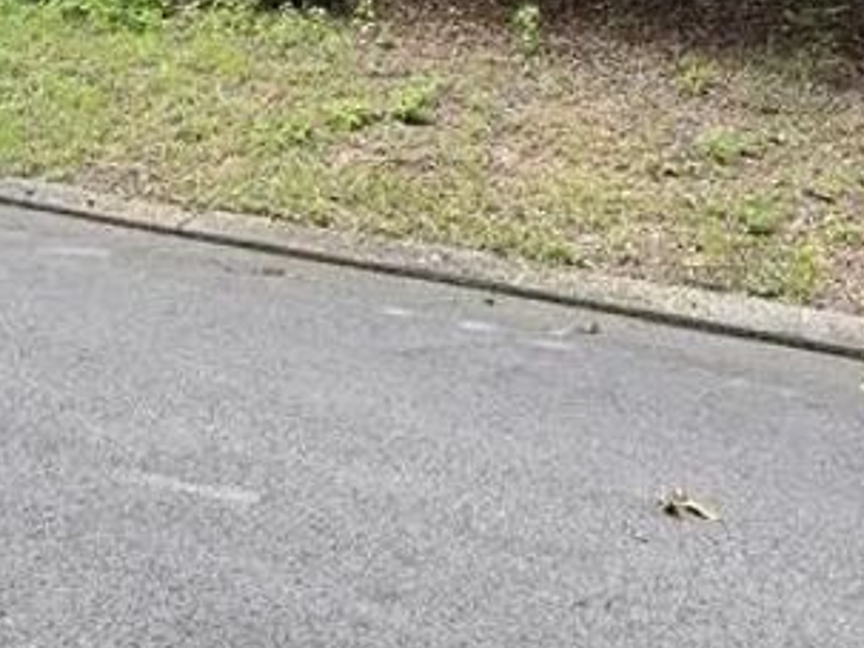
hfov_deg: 42.9
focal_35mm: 44
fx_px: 1098
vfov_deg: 30.3
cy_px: -17
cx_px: 402
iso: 50
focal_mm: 2.2
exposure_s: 1/120
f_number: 2.2
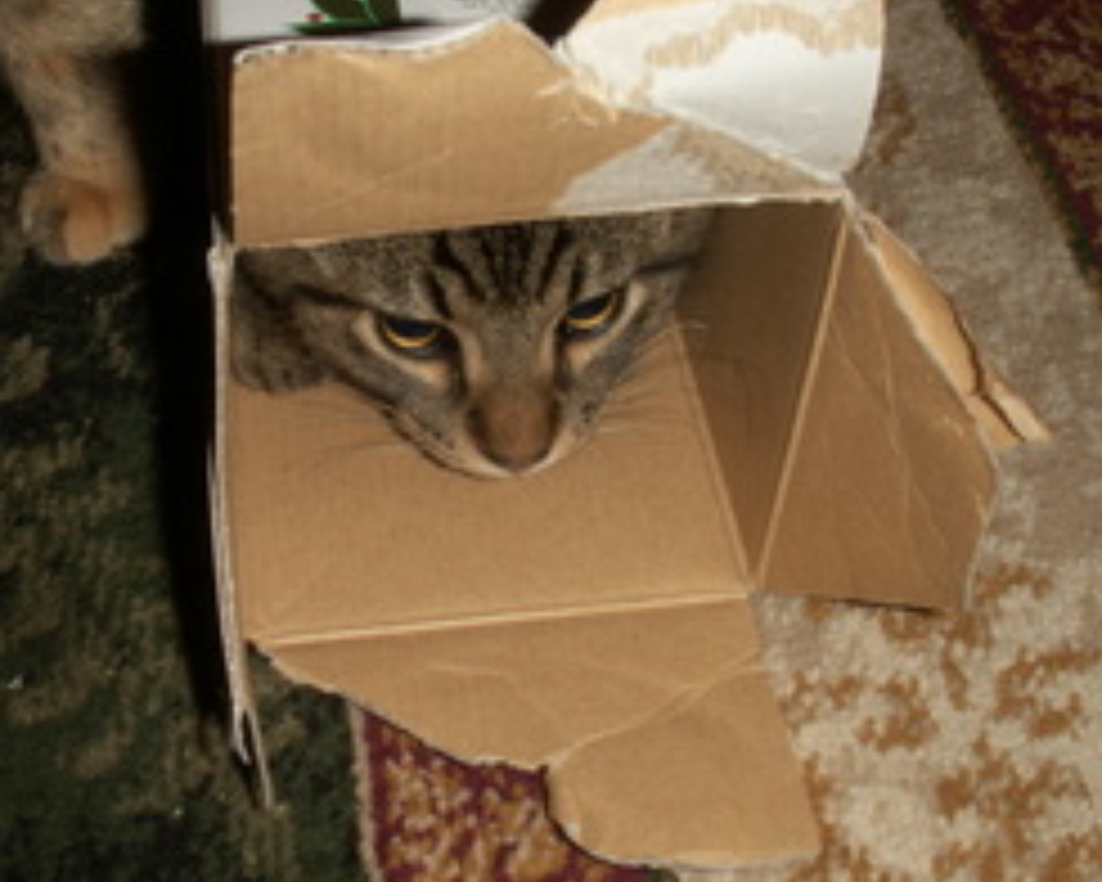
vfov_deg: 25.8
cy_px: 446
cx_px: 495
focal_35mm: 59
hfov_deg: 31.9
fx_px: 1924
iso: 50
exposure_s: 1/40
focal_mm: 7.7
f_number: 7.1
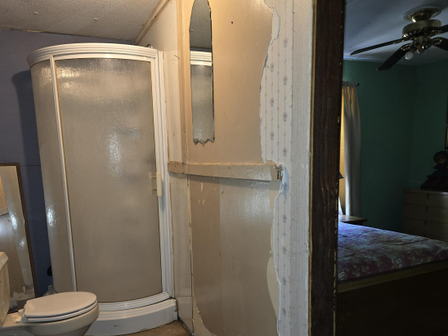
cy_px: 204
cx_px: 208
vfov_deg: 49.4
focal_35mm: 28
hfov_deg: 63.4
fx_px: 362
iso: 125
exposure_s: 1/24
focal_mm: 6.3
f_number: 1.7
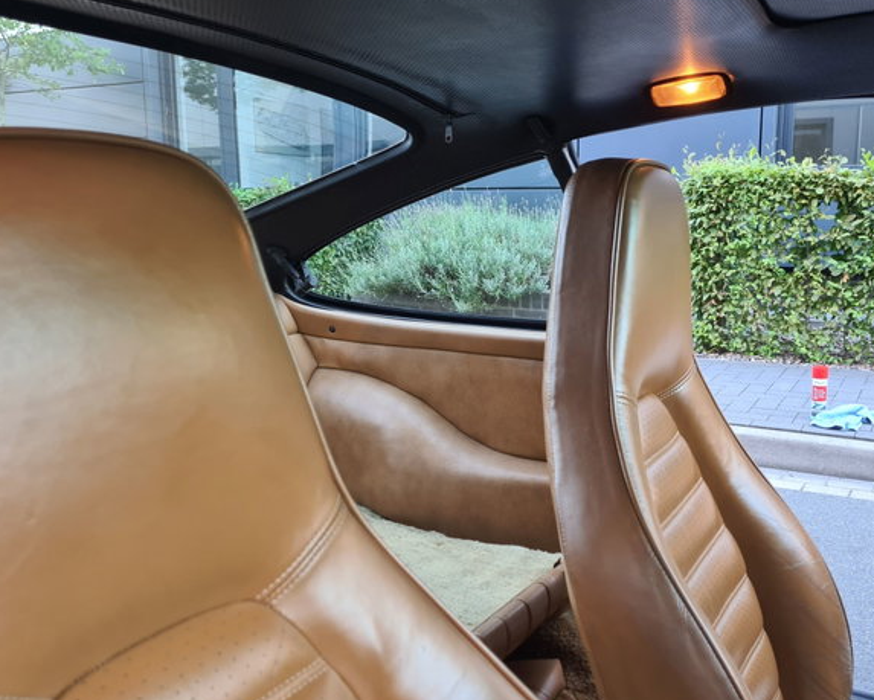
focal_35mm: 34
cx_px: 458
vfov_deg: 43.4
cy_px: 355
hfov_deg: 52.8
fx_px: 880
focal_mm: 5.4
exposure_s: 1/50
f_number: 1.8
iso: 80
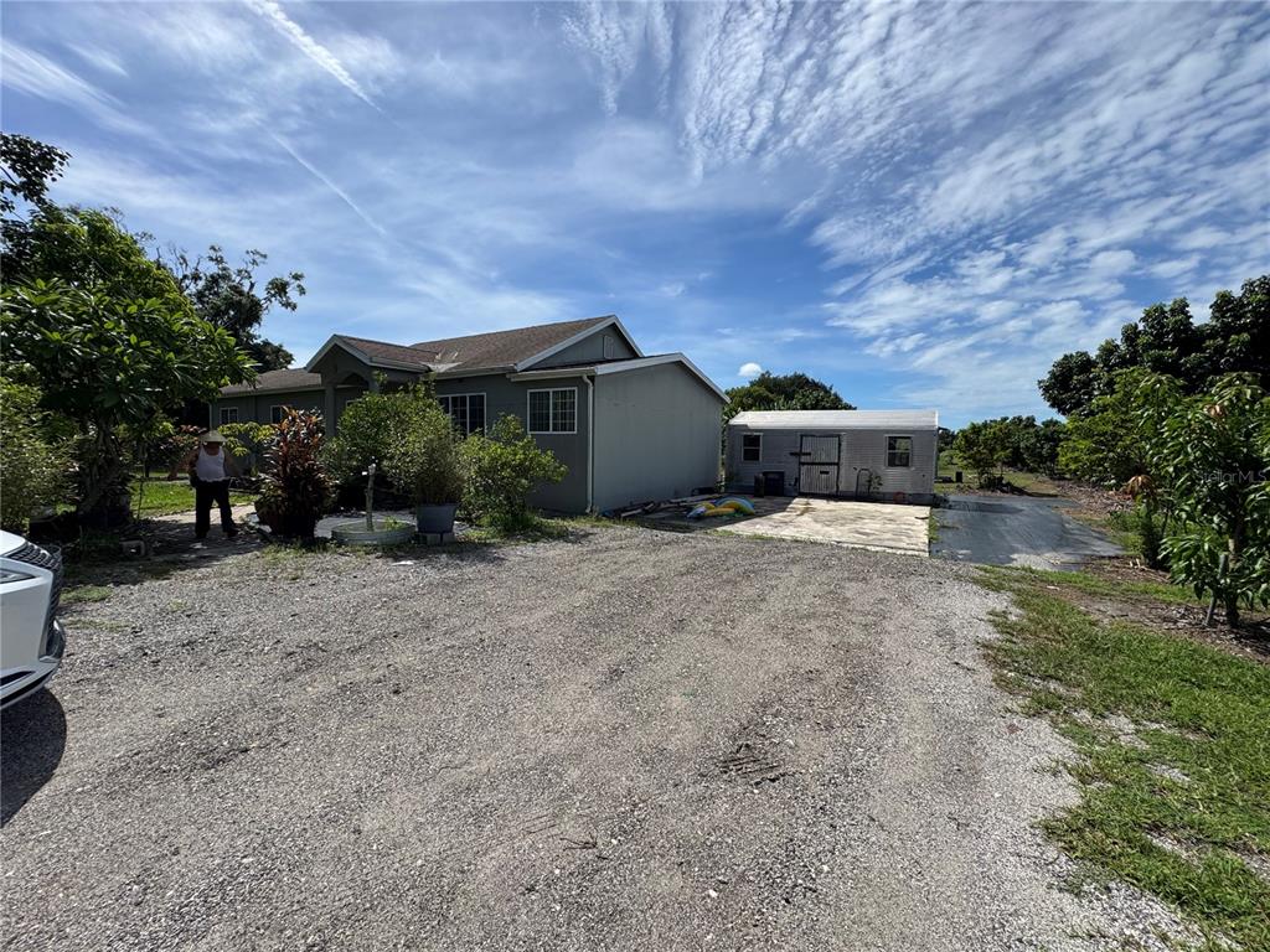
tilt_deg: -2.7
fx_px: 514
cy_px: 476
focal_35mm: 14
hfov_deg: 102.1
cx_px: 635
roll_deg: +0.5
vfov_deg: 85.7
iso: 50
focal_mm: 2.22
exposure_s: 1/2415
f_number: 2.2
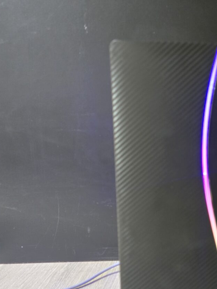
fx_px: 368
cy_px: 193
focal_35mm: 44
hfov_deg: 31.1
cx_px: 203
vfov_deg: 42.4
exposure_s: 1/60
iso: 800
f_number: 1.7
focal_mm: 6.3
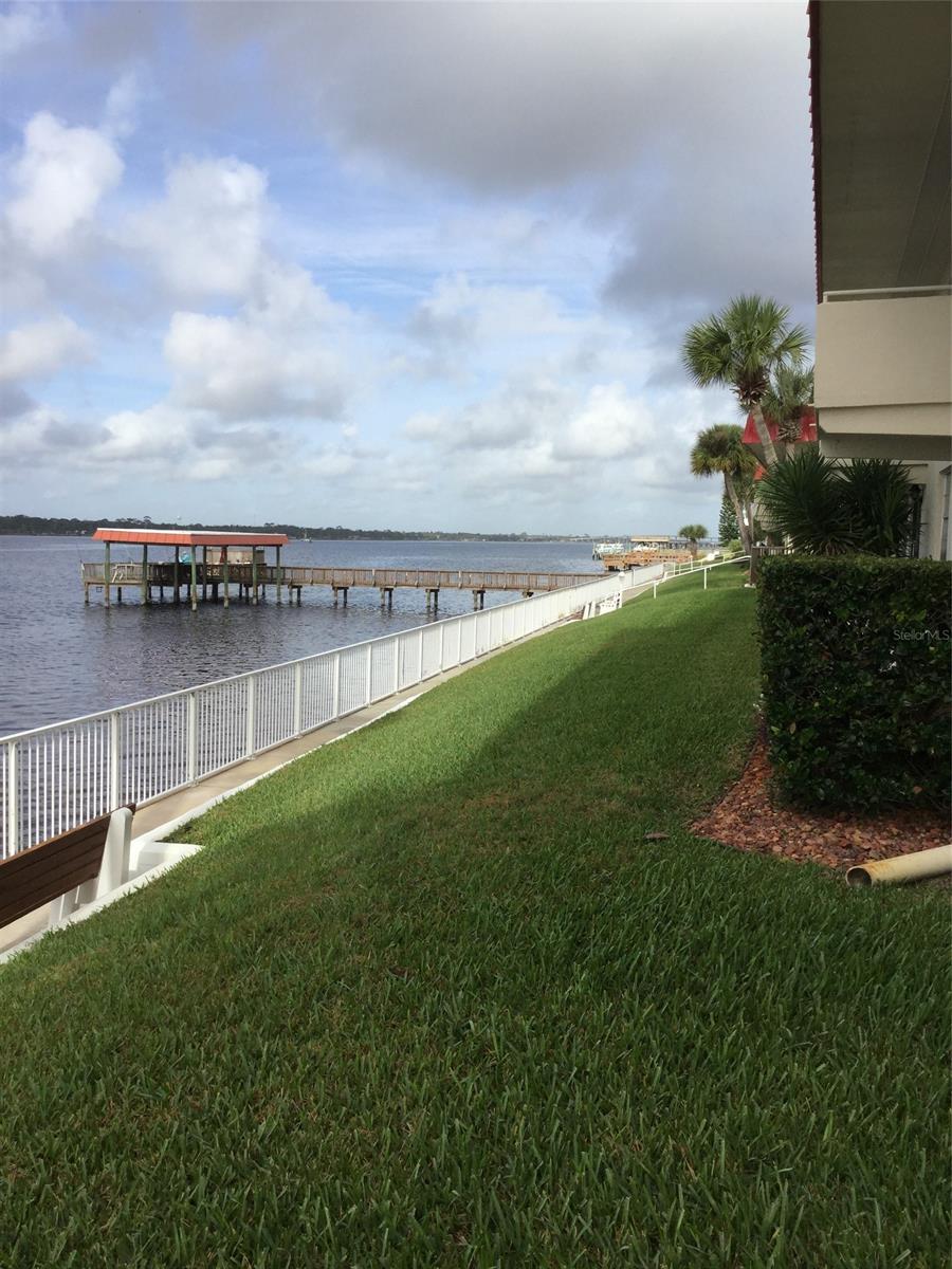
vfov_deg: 58.4
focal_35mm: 31
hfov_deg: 45.4
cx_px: 476
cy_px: 634
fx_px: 1137
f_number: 2.4
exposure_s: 1/1359
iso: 25
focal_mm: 3.3
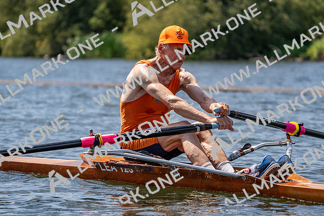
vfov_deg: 6.2
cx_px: 162
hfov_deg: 9.4
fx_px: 1980
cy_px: 108
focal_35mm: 220
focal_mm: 220
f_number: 5.6
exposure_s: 1/2000
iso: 250
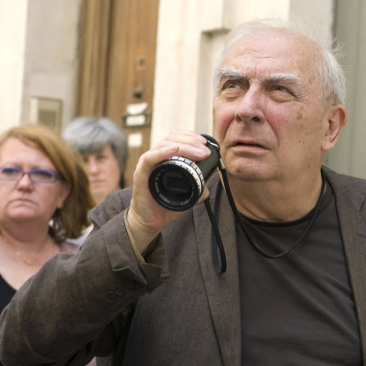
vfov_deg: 11.2
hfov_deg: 11.2
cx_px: 254
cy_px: 205
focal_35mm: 156
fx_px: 1866
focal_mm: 70
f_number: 5.6
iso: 400
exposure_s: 1/200
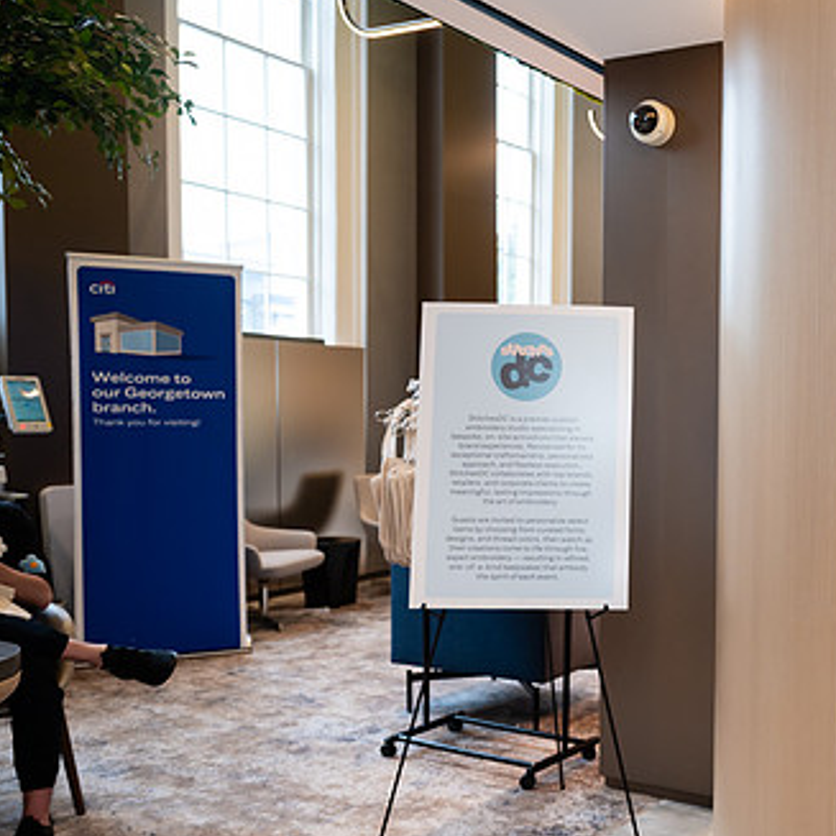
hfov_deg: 40.5
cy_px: 468
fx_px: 1038
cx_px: 753
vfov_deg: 43.8
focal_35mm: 38
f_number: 3.2
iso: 400
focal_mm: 24
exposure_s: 1/160
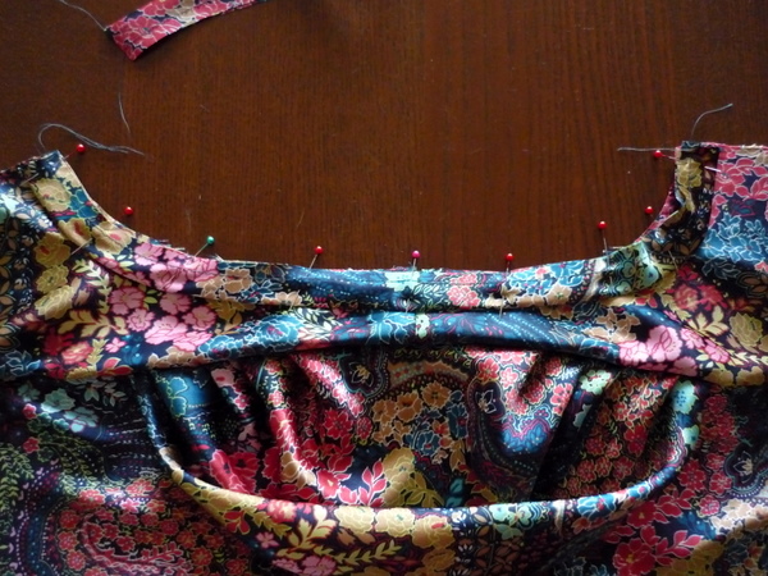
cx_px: 384
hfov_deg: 55.4
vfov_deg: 42.9
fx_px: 732
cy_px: 288
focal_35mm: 33
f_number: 2.8
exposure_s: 1/15
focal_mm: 5.5
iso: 800
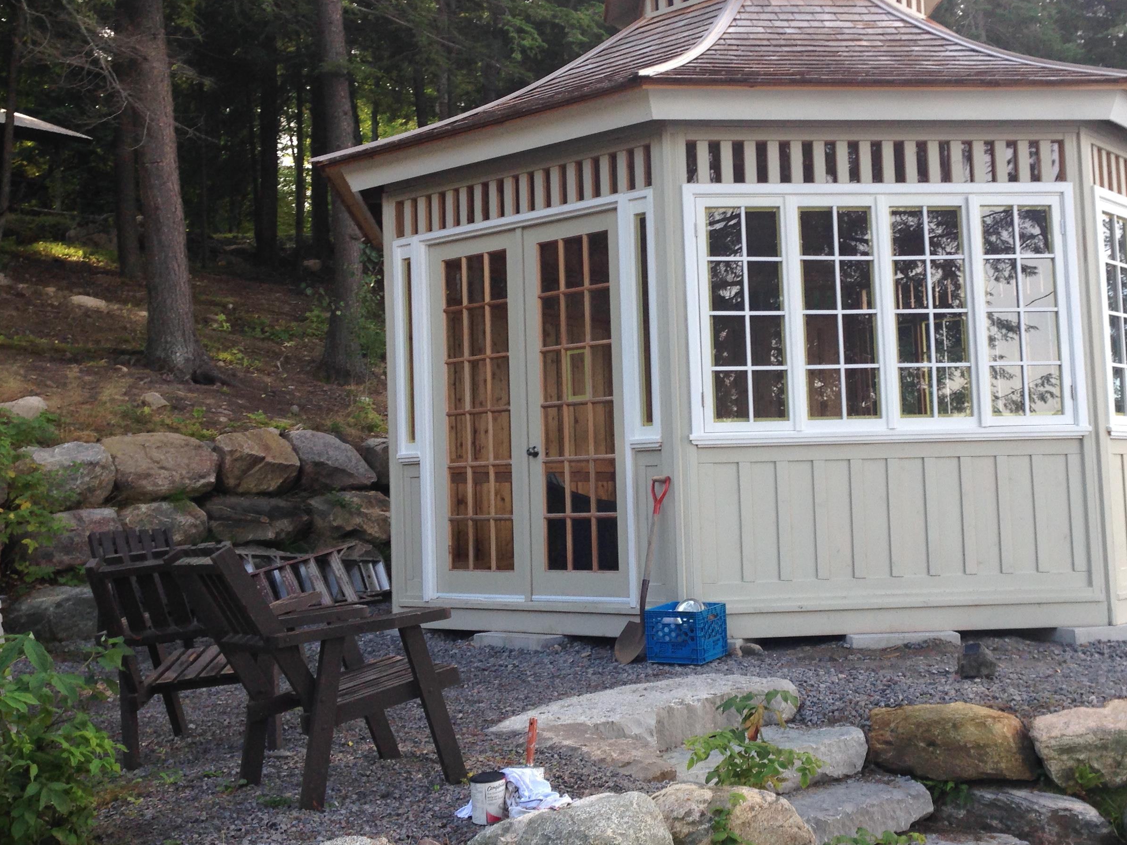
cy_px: 367
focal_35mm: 45
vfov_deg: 32.1
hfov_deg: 41.7
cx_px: 712
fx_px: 1465
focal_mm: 4.12
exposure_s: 1/212
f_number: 2.4
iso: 50
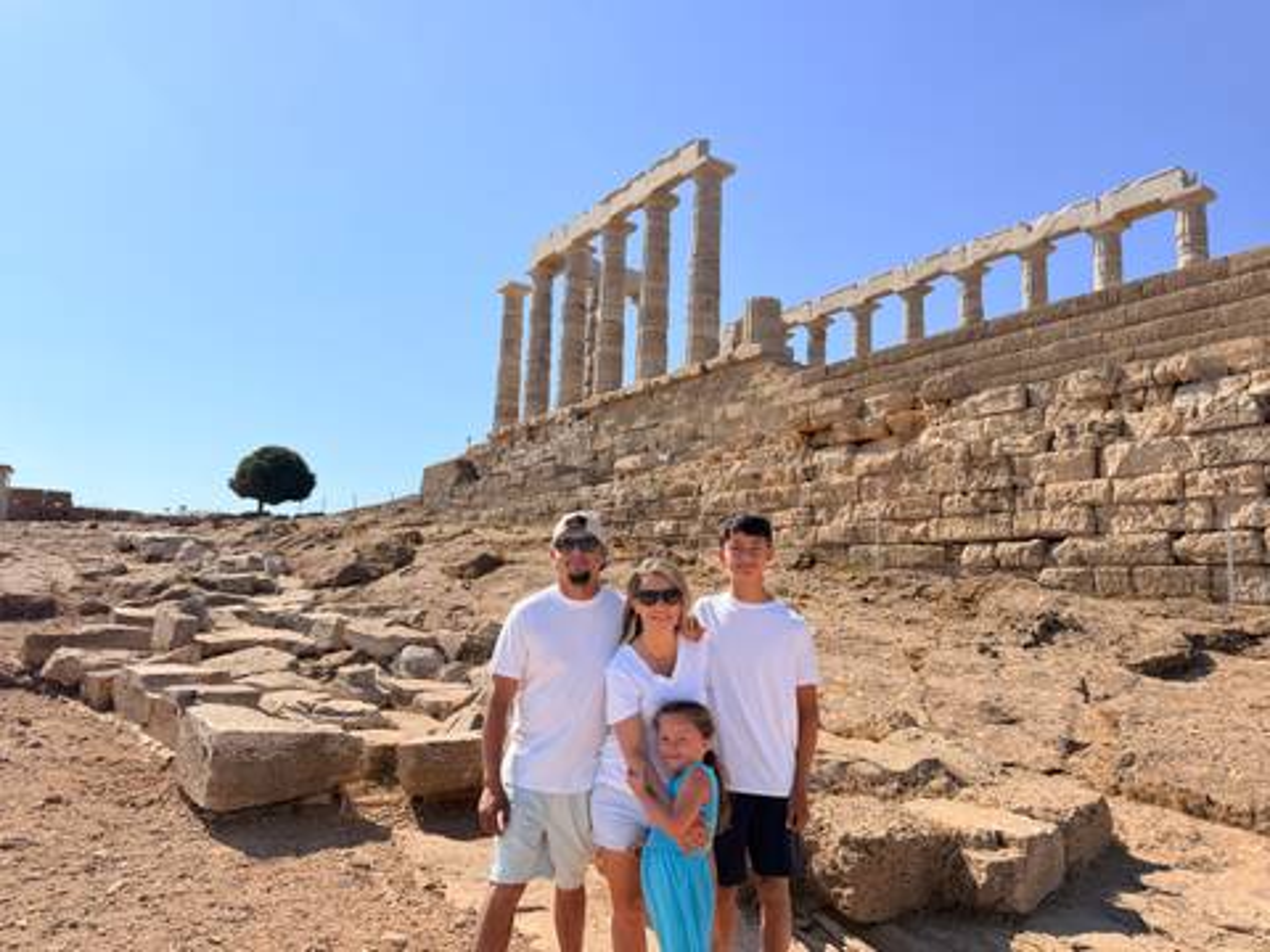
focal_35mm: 24
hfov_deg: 71.6
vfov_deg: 56.8
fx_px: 881
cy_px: 476
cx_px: 635
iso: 80
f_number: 1.78
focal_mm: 6.76
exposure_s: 1/7353
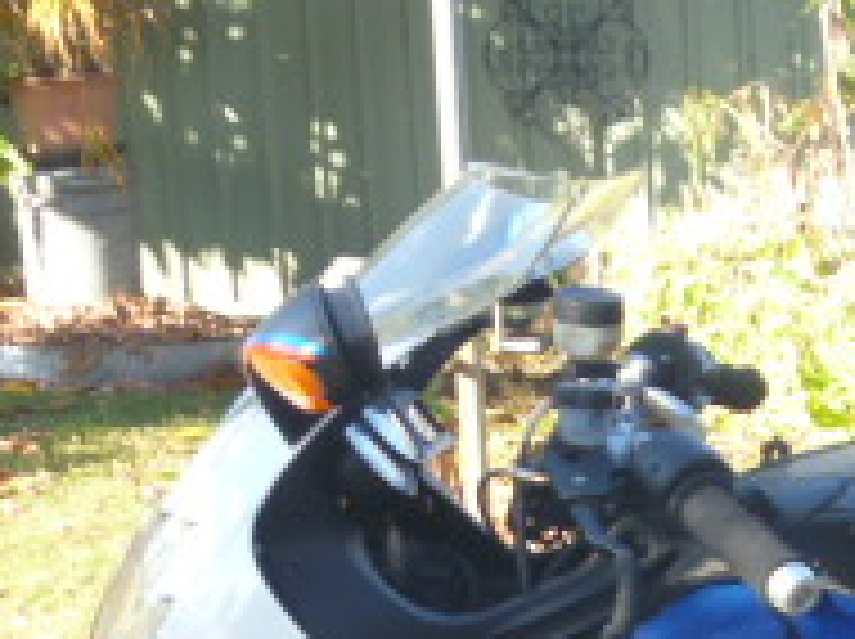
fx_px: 2911
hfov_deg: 15.6
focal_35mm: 118
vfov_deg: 12.0
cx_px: 1206
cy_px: 954
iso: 100
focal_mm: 6.3
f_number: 3.5
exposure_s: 1/100
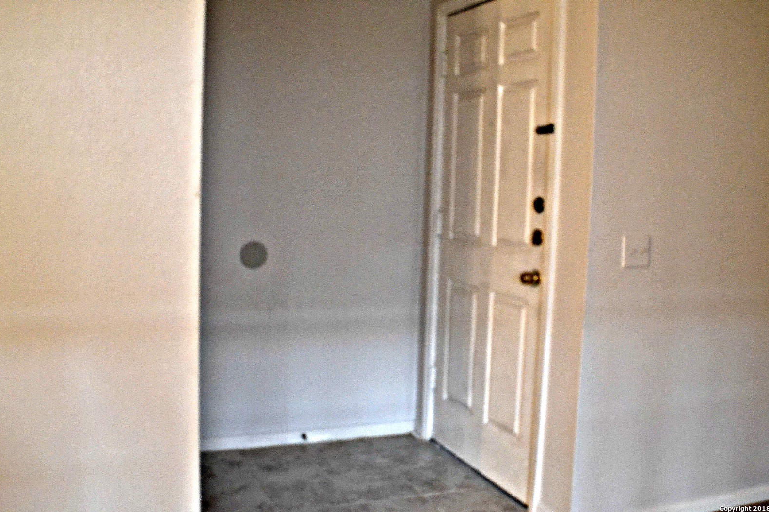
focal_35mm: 48
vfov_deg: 28.3
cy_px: 258
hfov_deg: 41.5
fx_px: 1015
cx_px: 379
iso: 3200
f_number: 4.2
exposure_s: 1/20
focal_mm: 31
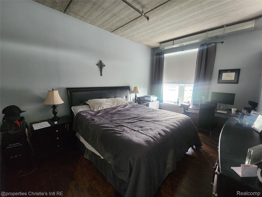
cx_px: 131
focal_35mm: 13
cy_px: 98
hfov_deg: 106.2
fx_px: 98
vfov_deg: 89.9
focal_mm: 2.2
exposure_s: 1/30
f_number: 2.2
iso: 500
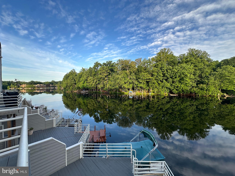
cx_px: 118
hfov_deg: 102.1
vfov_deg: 85.7
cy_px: 88
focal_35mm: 14
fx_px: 95
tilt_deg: -0.5
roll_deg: +0.3
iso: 40
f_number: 2.2
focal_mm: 2.22
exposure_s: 1/292
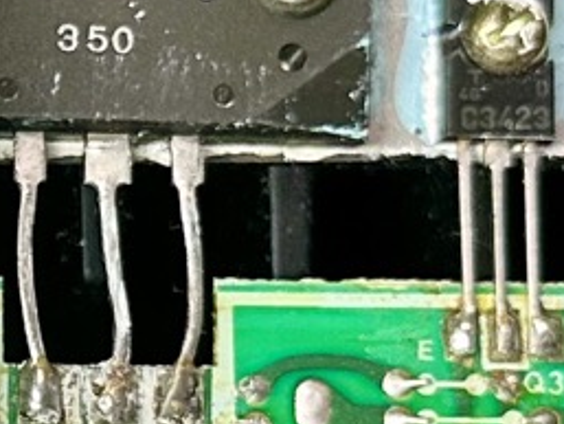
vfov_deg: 7.9
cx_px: -305
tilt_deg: -82.8
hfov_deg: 10.2
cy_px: 433
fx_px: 3048
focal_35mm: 187
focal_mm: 6.86
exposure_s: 1/100
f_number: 1.78
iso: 200
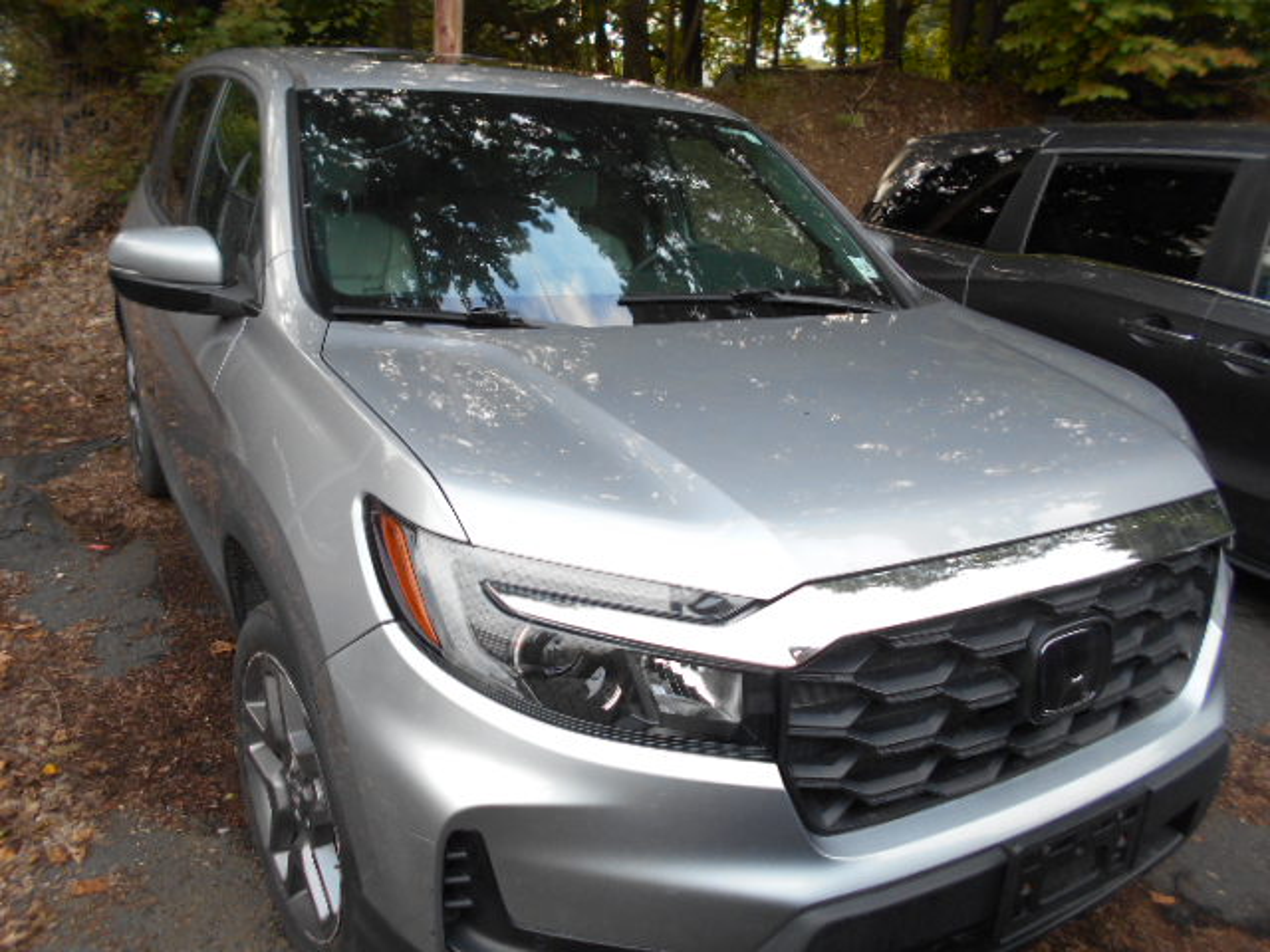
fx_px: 954
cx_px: 635
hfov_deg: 67.3
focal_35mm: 26
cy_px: 476
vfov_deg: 53.1
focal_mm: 4.6
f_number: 3.2
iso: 125
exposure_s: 1/30
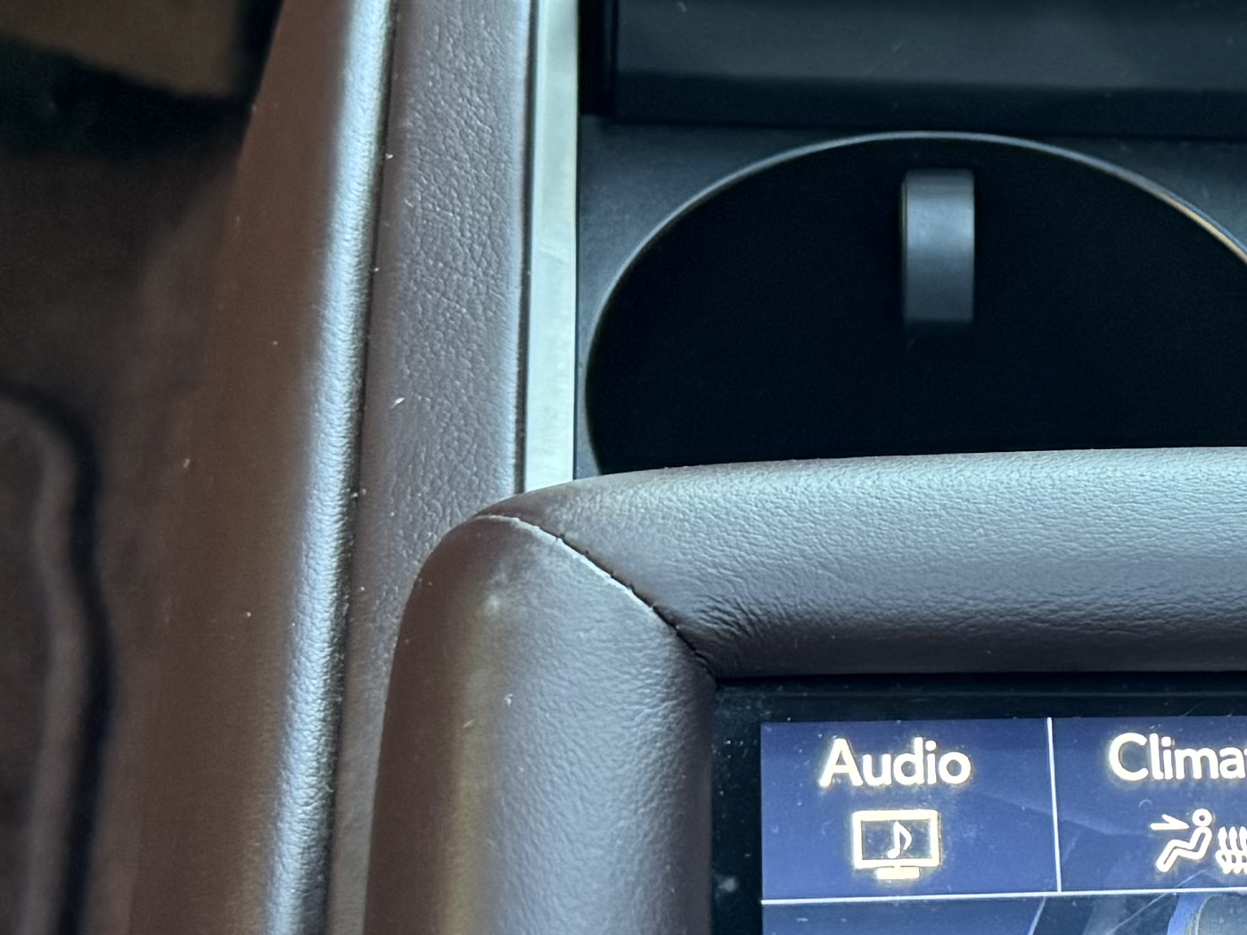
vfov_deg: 15.0
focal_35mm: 98
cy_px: 226
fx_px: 3530
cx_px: 1378
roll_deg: -17.5
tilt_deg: -42.8
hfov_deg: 19.2
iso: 500
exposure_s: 1/60
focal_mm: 6.76
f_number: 1.78
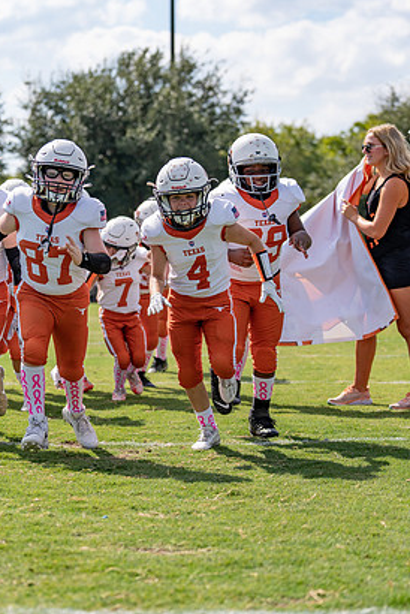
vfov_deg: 19.3
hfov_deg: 12.9
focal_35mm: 106
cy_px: 307
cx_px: 150
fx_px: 1808
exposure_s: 1/1600
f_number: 2.8
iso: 100
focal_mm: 70
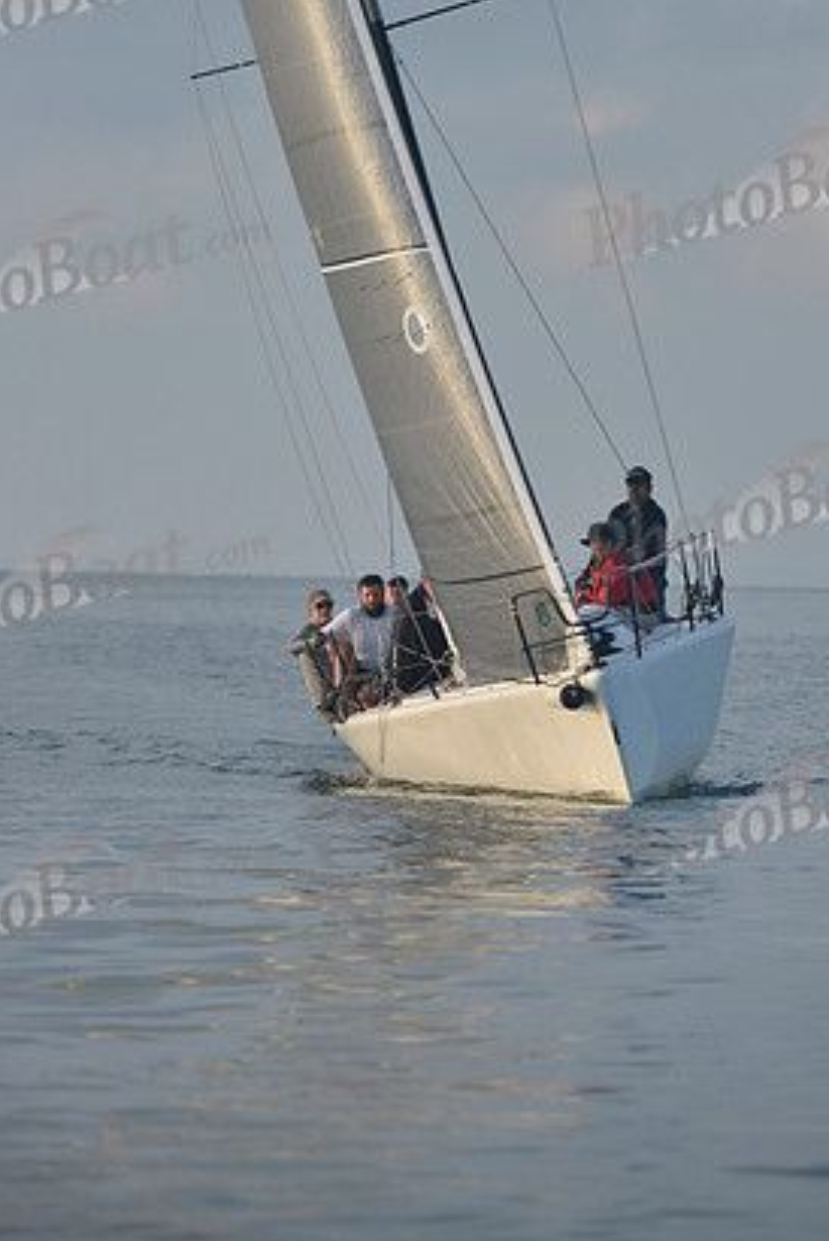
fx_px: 10724
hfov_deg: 4.4
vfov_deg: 6.6
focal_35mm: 311
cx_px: 428
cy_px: 390
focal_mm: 220
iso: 280
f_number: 4
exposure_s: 1/2000
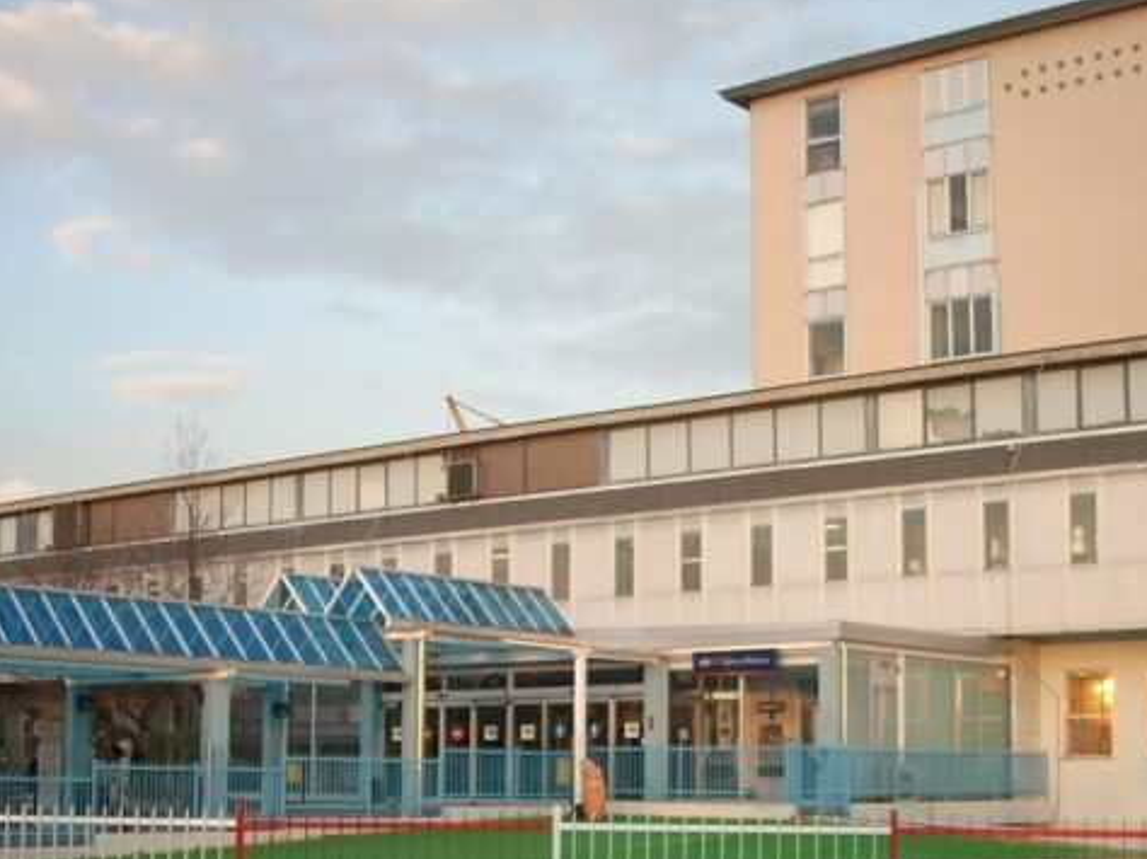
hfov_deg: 32.2
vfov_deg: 24.3
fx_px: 1987
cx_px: 537
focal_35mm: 60
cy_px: 564
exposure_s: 1/92.5
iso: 64
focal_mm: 6.2
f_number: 2.8
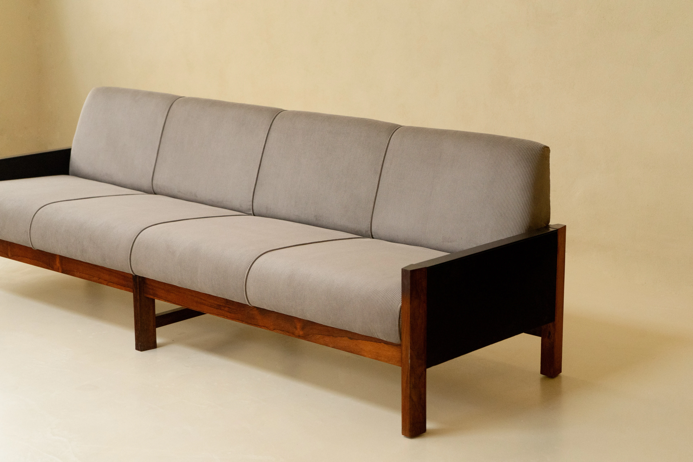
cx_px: 346
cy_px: 231
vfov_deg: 19.5
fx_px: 1347
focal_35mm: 70
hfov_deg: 28.8
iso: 2500
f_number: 5.6
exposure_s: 1/160
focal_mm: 70
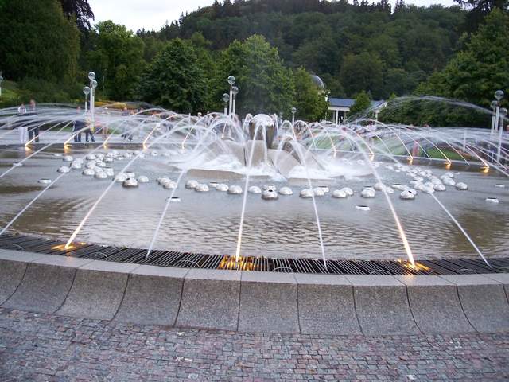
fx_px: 544
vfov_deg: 38.7
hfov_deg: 50.1
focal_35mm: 37
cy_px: 191
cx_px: 254
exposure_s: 1/20
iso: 200
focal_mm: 7.8
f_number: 2.8
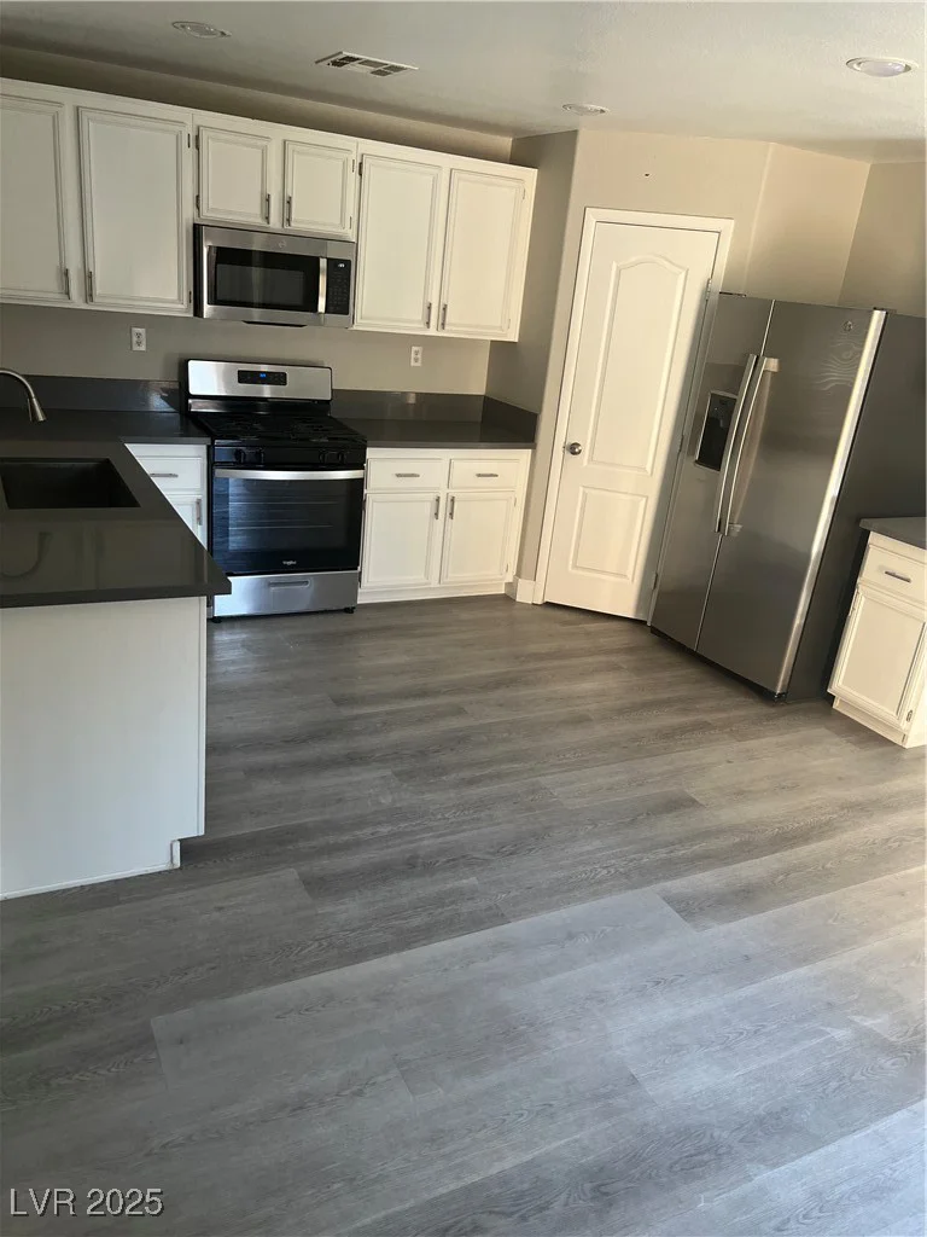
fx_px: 928
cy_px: 618
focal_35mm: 26
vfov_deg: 67.3
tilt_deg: -19.6
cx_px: 464
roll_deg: -5.4
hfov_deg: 53.1
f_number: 1.5
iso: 125
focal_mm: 5.7
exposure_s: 1/121
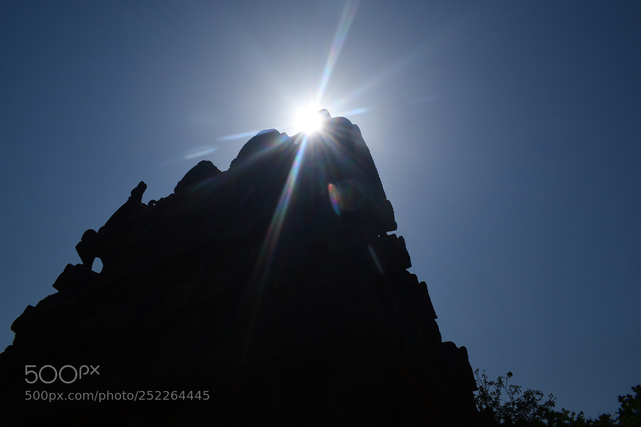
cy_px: 214
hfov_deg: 67.4
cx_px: 320
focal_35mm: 27
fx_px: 481
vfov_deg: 47.9
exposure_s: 1/1600
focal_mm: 18
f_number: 13
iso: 100
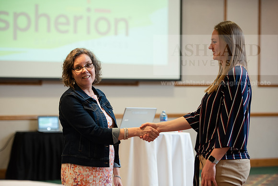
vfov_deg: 13.7
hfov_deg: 20.4
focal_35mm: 100
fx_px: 772
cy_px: 93
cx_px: 139
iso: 1600
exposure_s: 1/200
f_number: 3.2
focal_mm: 100
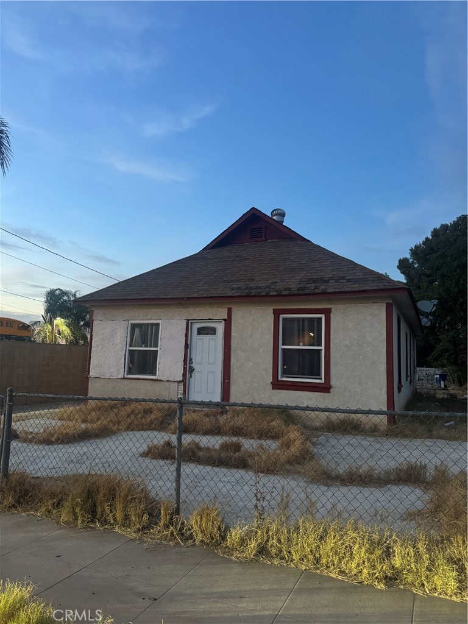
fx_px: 433
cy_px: 312
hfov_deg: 56.8
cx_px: 234
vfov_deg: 71.6
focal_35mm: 24
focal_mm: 6.76
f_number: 1.78
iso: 640
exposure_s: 1/58
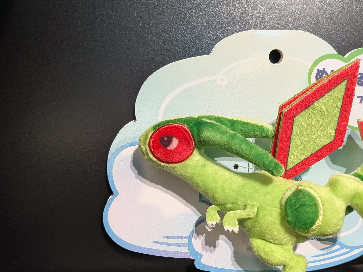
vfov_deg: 45.0
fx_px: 325
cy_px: 173
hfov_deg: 57.5
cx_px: 231
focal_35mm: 31
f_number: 1.7
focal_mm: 4.53
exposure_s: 1/24
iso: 114
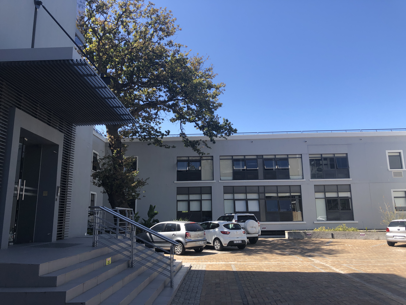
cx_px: 203
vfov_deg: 49.7
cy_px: 152
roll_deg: +1.0
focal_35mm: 28
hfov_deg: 63.4
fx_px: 328
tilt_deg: +10.8
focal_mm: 3.99
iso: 20
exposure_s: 1/813
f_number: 1.8
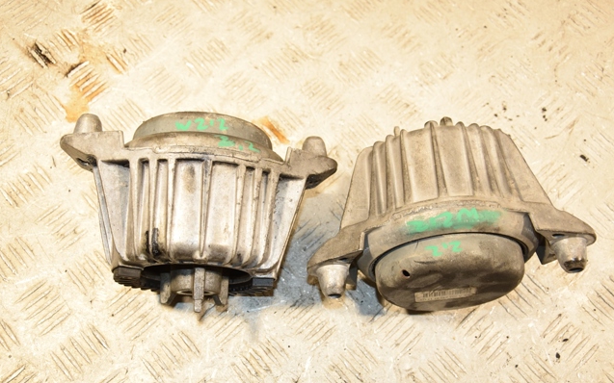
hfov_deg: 46.2
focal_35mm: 43
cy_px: 201
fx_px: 719
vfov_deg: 29.9
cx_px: 307
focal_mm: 28
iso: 800
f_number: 5
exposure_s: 1/200
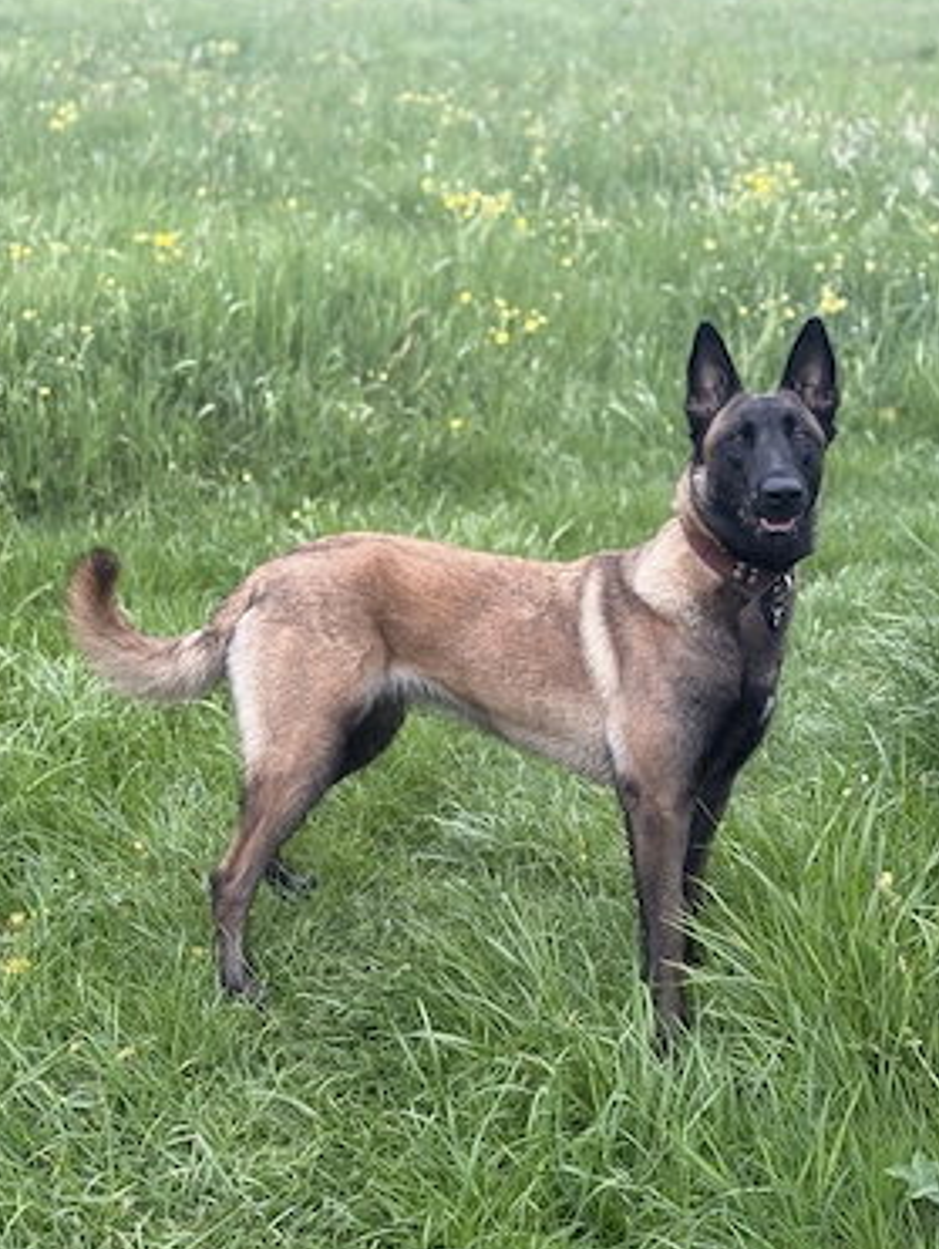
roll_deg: -1.3
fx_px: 2022
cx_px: 491
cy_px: 596
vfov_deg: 34.3
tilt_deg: -15.4
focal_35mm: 56
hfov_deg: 26.1
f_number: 1.6
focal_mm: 5.96
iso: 50
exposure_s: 1/121
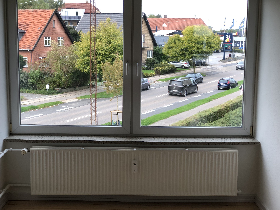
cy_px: 105
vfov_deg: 25.7
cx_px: 140
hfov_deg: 33.8
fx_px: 461
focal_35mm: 57
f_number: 2.8
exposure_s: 1/120
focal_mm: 6.6
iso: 32
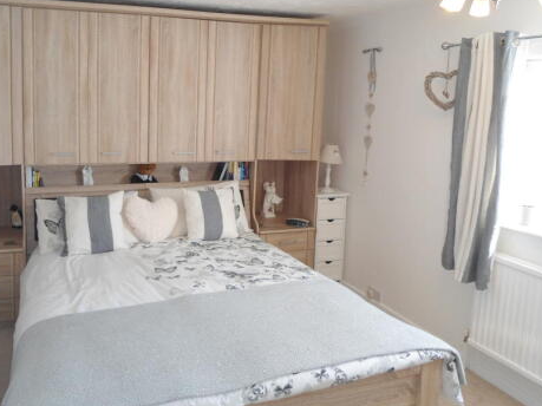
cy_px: 184
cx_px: 220
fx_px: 517
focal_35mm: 33
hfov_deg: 55.0
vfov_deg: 42.9
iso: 100
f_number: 2.8
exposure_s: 1/30
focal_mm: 4.7
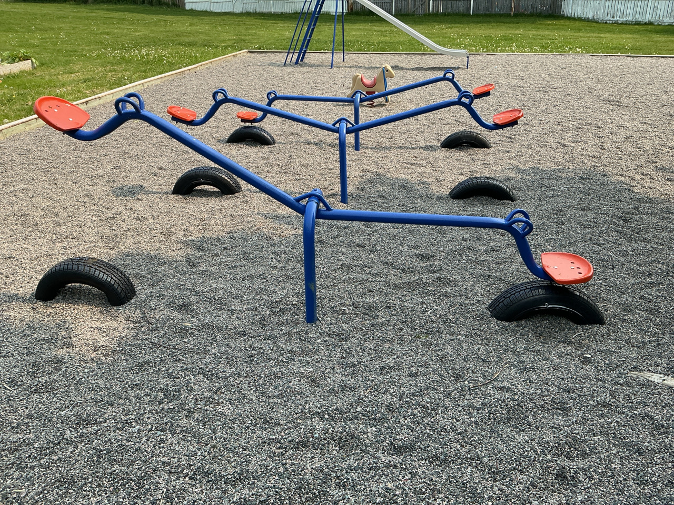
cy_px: 252
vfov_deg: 48.2
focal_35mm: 29
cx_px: 337
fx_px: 565
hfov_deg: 61.7
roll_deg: +2.5
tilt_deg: -22.3
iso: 25
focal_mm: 3
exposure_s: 1/944
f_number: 1.8
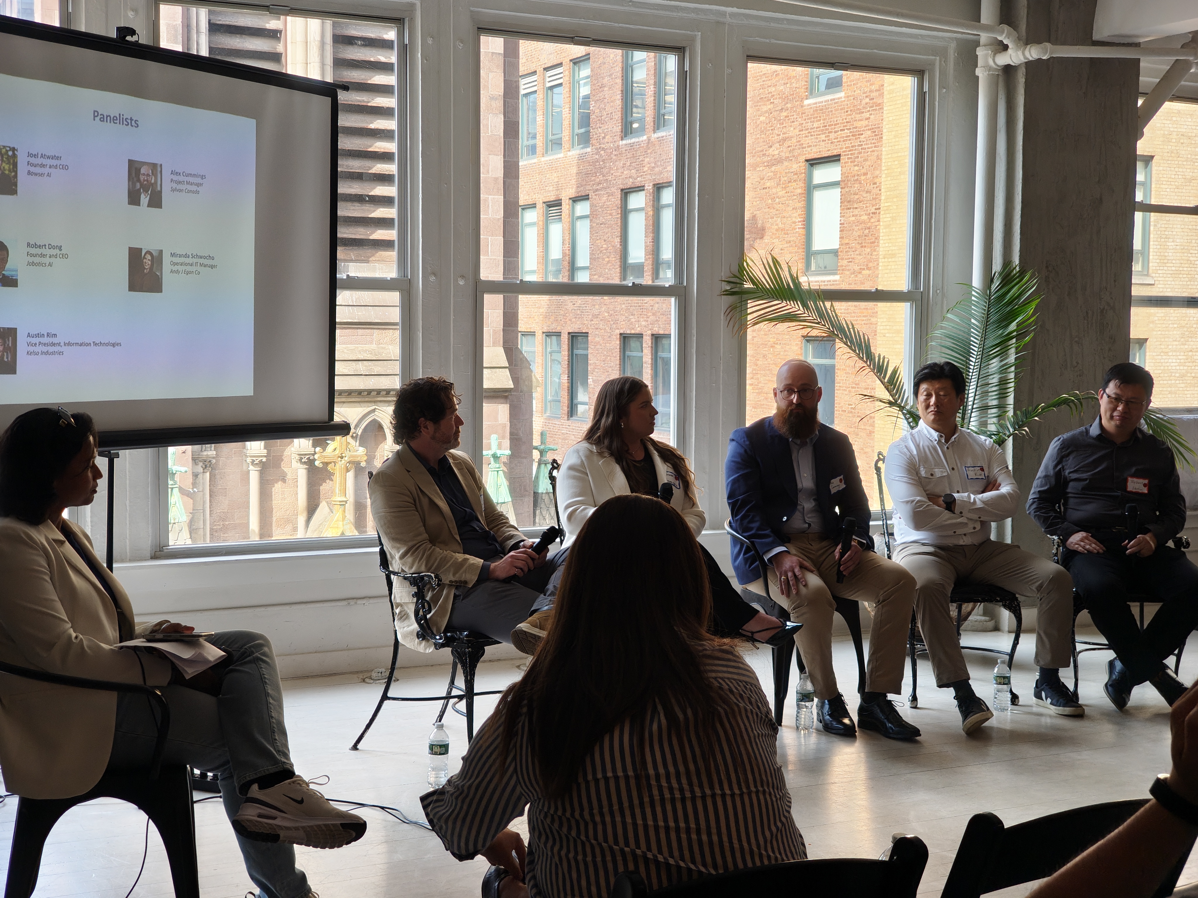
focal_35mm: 50
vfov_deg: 29.1
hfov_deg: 38.2
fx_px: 1730
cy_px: 449
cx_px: 599
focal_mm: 7.1
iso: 131
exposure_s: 1/100
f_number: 2
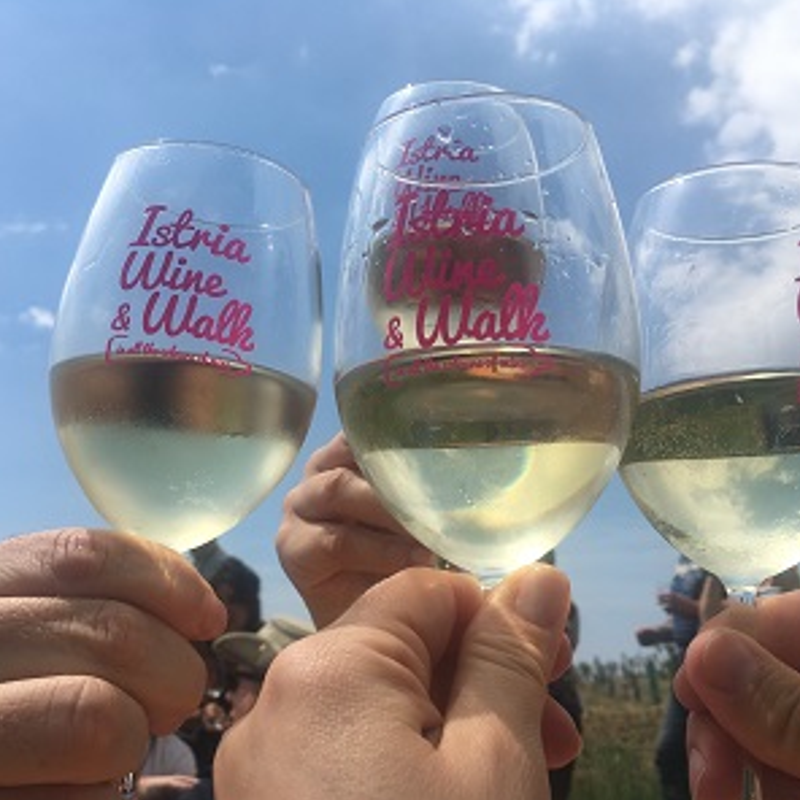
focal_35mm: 35
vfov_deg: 47.2
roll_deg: -1.9
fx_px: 915
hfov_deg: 47.2
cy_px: 401
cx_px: 392
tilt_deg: +17.4
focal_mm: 4.15
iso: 25
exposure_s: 1/2849
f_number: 2.2
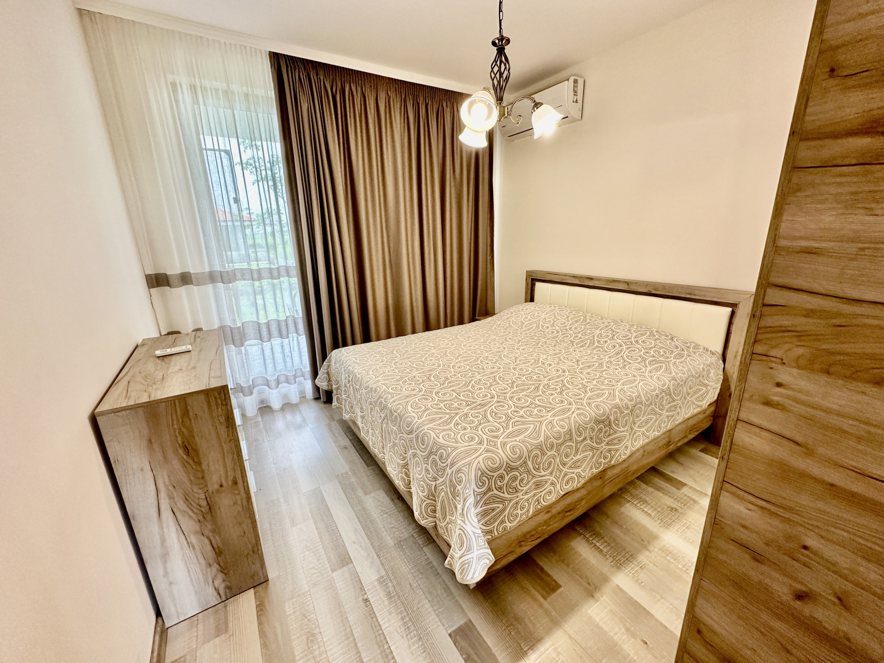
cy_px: 332
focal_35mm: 14
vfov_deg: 85.7
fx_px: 358
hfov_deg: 102.1
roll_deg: +1.4
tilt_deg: -16.3
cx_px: 442
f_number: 2.2
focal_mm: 2.22
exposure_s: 1/100
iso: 160
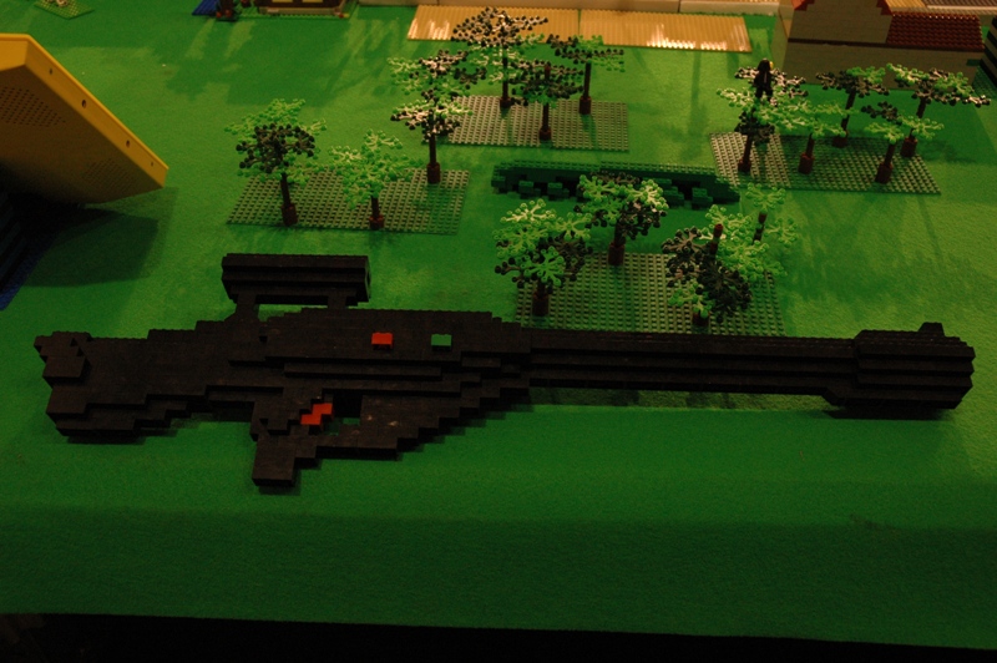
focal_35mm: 36
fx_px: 996
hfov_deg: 53.2
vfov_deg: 36.8
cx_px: 498
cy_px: 332
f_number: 5.6
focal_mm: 24
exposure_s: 1/40
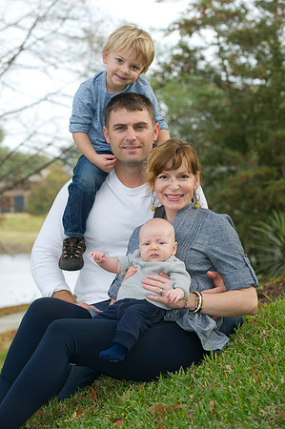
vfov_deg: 17.1
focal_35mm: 120
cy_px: 214
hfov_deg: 11.4
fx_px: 1428
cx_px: 142
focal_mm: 120
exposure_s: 1/250
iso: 400
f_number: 5.6
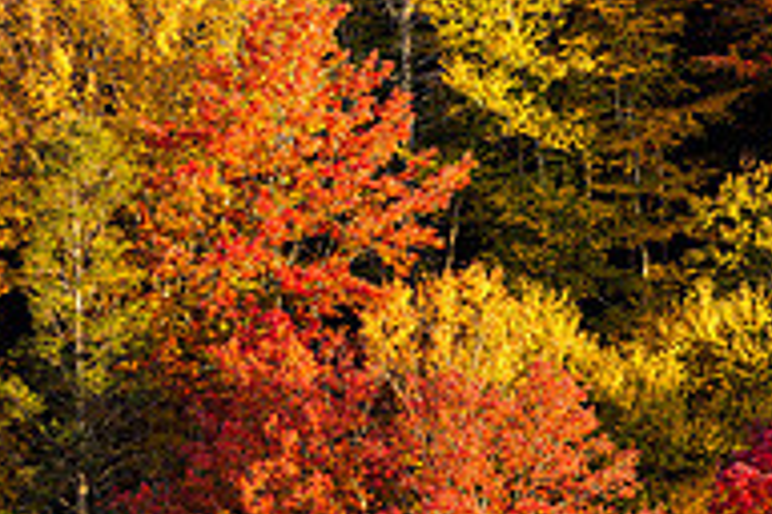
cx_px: 474
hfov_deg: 3.4
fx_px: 12951
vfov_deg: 2.3
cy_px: 424
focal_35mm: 604
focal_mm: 200
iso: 100
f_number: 8
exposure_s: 1/15
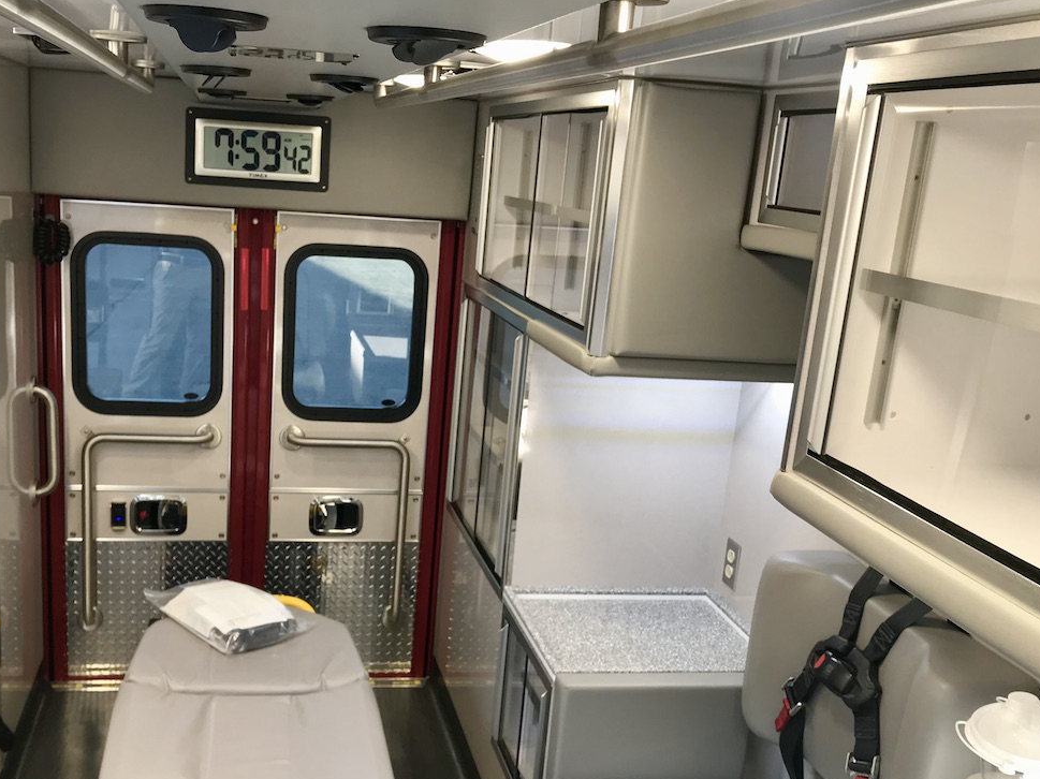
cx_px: 402
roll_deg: -2.0
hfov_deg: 49.8
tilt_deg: -14.6
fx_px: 1111
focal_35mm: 37
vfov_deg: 38.5
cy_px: 460
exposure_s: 1/45
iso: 25
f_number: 1.8
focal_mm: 3.99
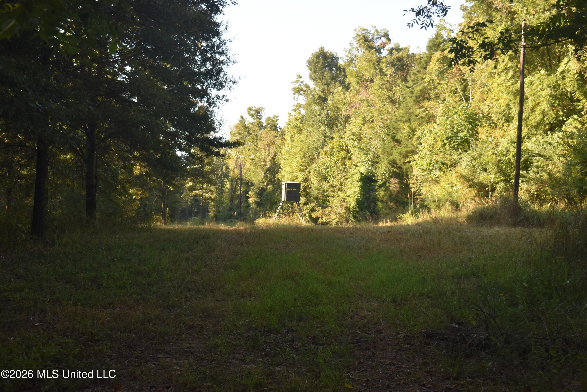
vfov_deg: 25.1
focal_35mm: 54
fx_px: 880
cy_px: 196
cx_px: 294
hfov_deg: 36.9
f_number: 5.6
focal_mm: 36
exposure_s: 1/250
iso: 250
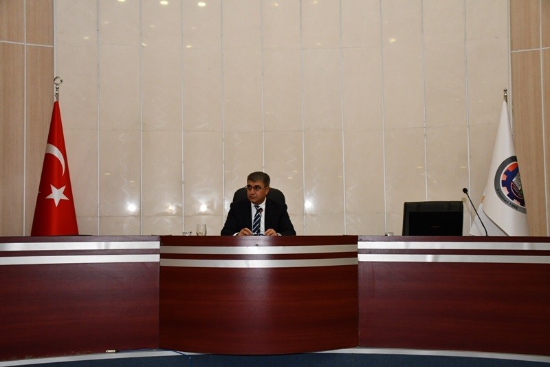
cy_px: 184
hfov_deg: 53.1
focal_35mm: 36
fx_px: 550
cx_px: 275
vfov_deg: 36.9
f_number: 4
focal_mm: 24
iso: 1250
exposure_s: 1/60
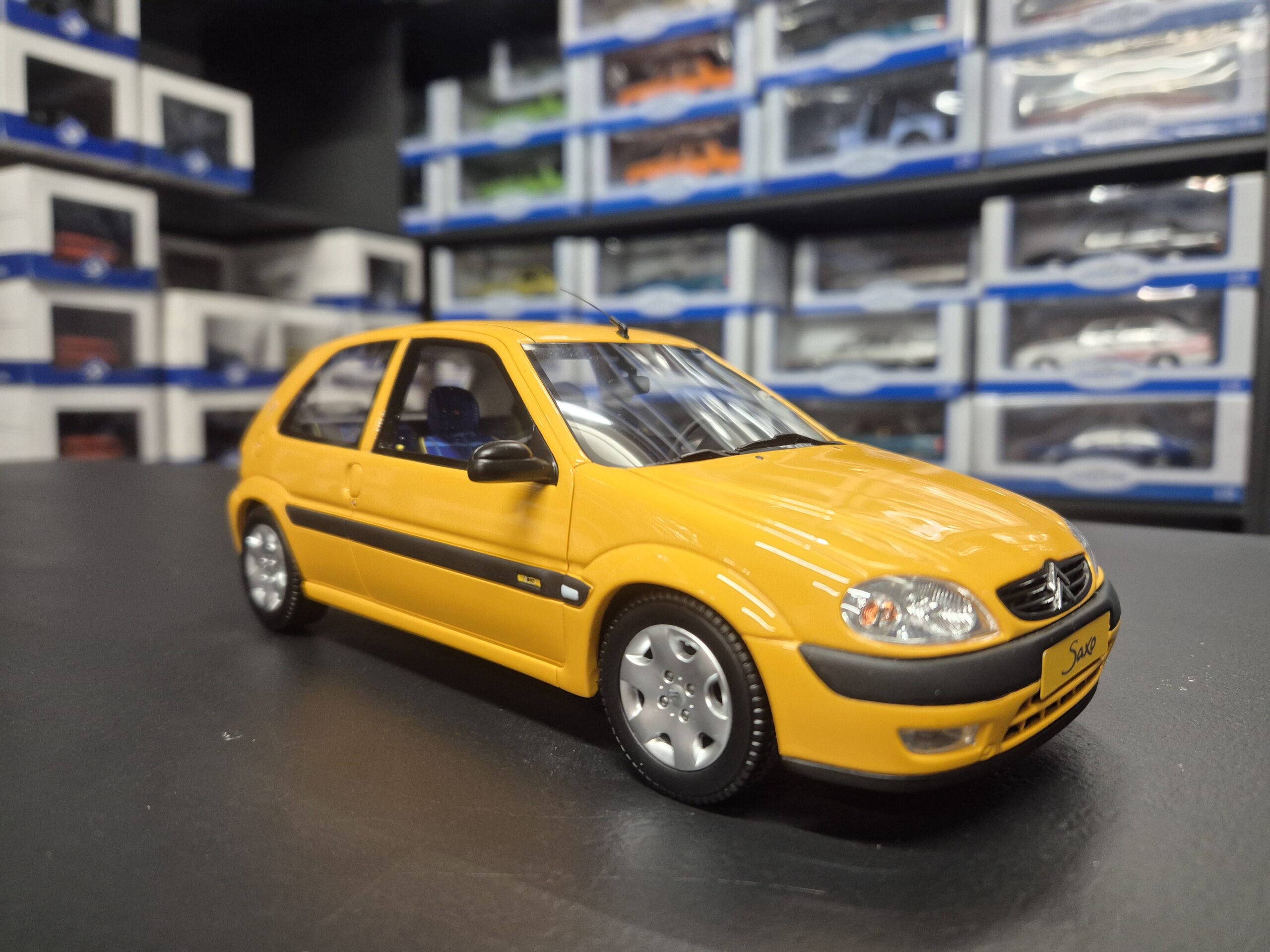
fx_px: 844
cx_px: 635
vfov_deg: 58.9
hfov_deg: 73.9
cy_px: 476
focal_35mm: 23
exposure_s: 1/100
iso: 640
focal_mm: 5.4
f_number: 1.8
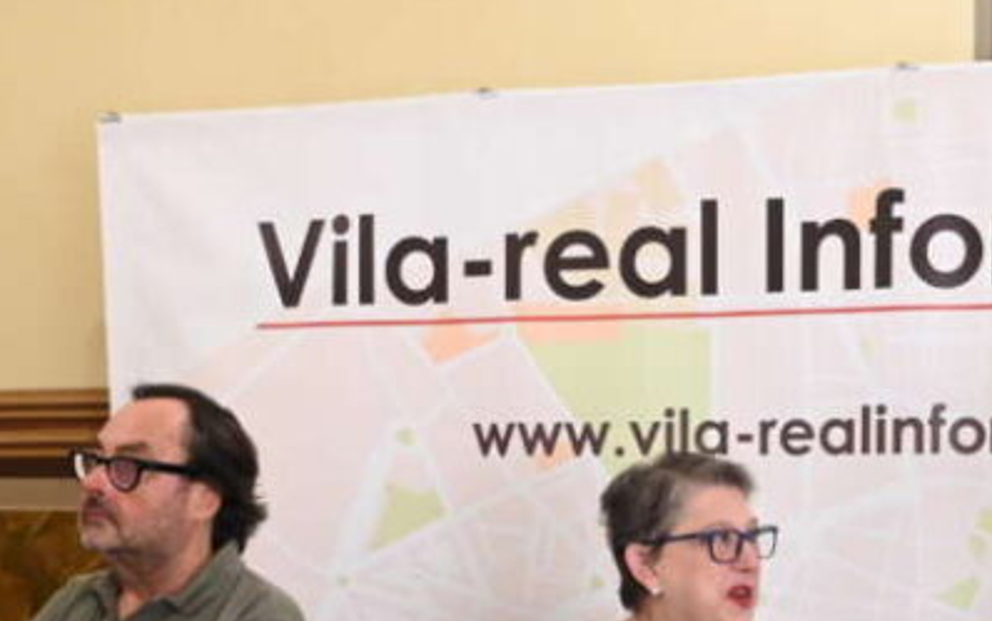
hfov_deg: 32.0
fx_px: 1704
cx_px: 715
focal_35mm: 63
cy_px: 640
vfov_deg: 19.9
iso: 6400
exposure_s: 1/250
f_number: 4
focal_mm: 24
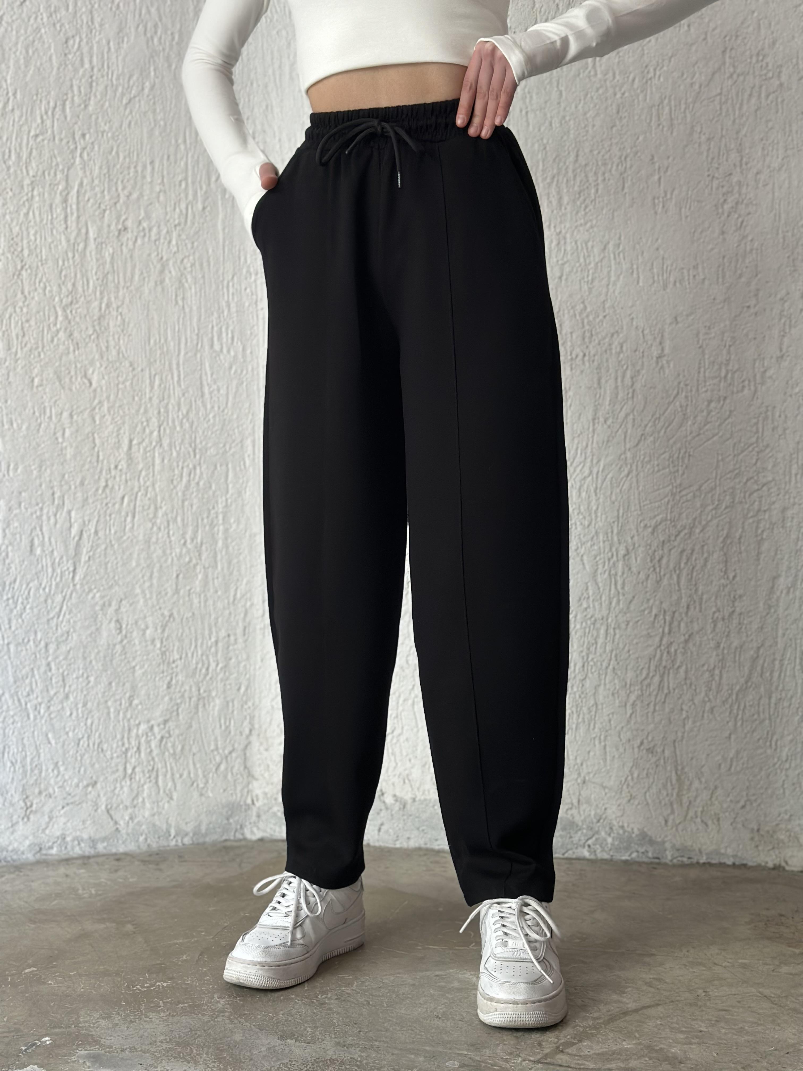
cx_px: 402
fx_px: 1485
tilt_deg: -1.7
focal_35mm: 48
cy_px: 536
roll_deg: -0.3
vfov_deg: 39.7
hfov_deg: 30.3
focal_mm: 6.86
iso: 250
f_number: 1.78
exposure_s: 1/60
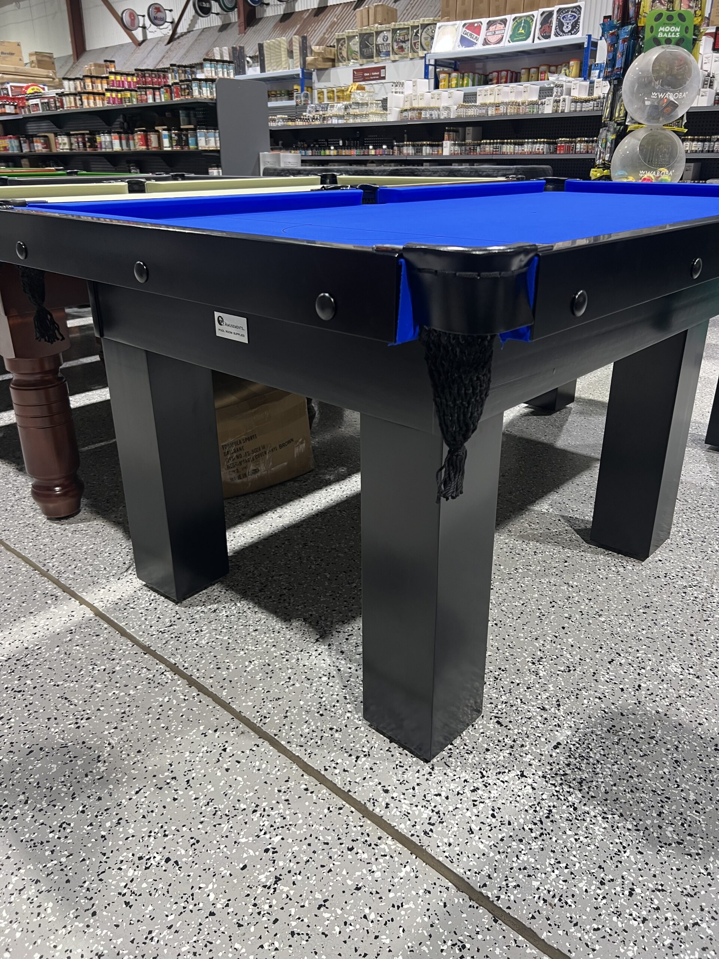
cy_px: 480
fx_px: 720
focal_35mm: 26
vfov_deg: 67.3
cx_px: 360
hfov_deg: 53.1
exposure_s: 1/50
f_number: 1.5
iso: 100
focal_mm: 5.7
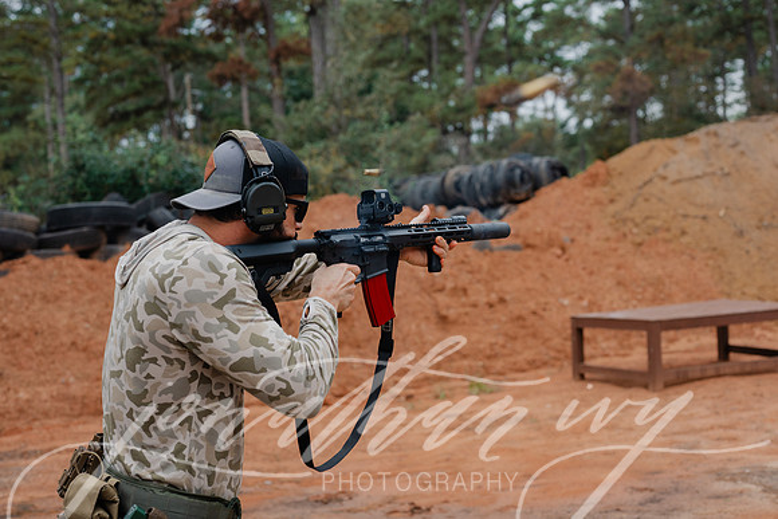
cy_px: 260
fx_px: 1081
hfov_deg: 39.6
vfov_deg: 27.0
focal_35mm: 50
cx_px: 389
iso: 320
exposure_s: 1/400
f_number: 4
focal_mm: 50
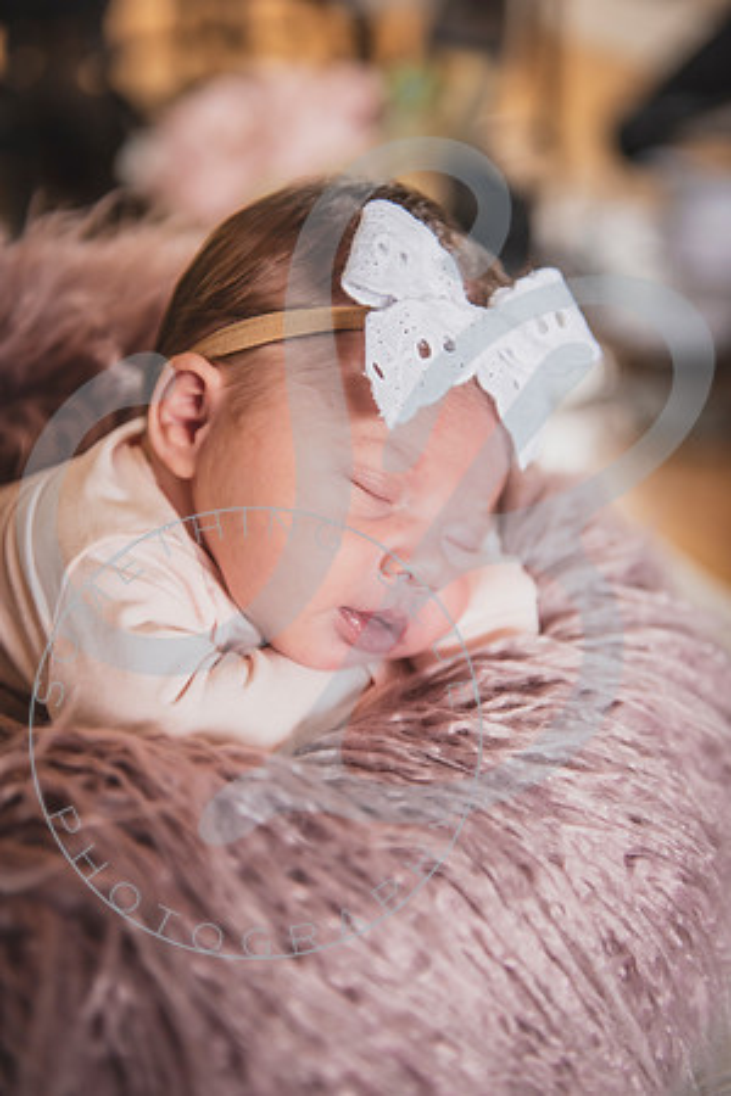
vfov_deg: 41.1
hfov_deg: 28.1
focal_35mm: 48
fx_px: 1462
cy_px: 548
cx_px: 366
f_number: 2.8
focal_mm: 48
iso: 1000
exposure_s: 1/250
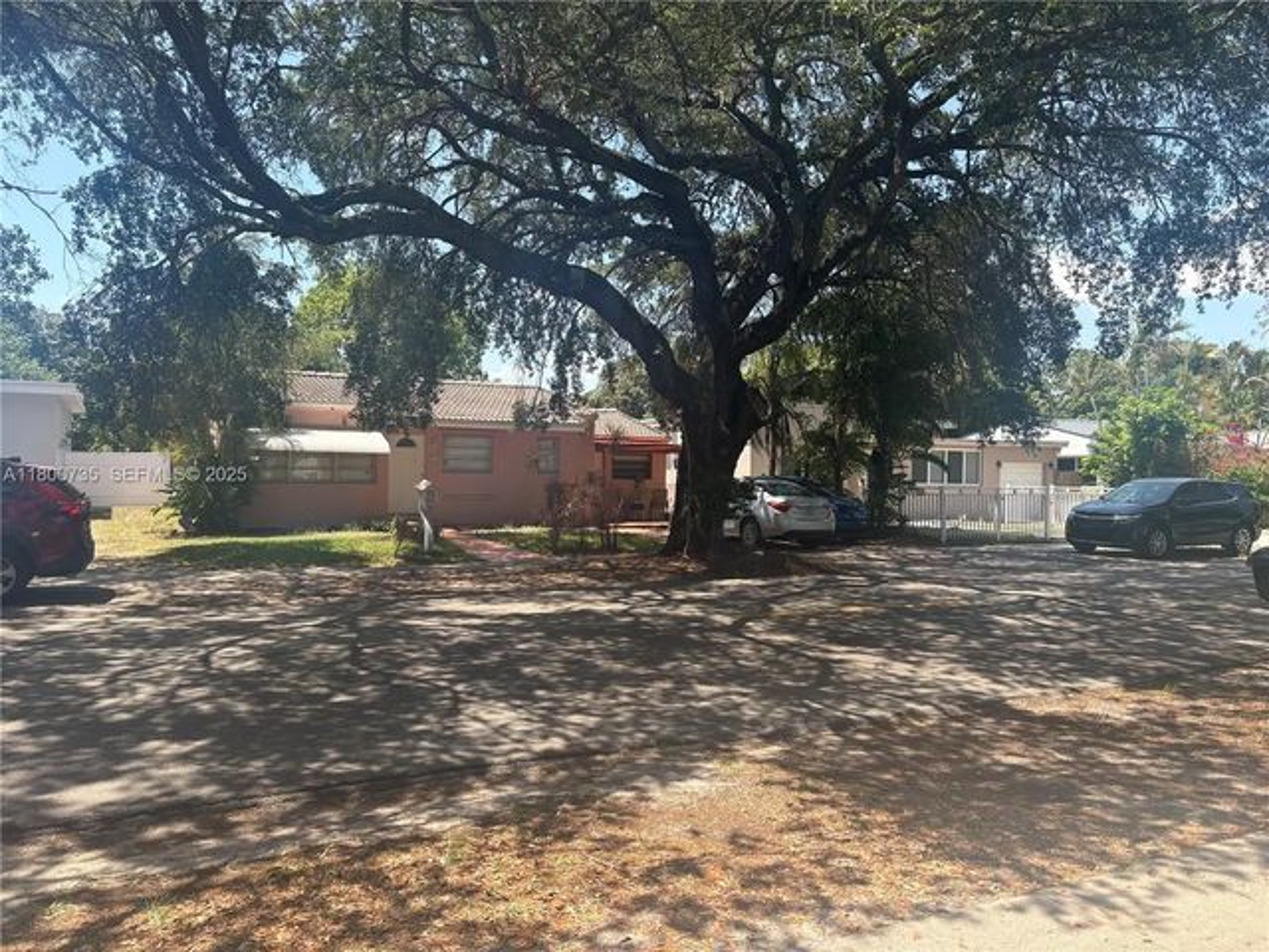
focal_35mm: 26
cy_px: 476
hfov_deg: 67.3
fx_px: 953
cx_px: 634
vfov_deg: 53.1
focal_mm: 5.96
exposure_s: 1/959
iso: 50
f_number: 1.6
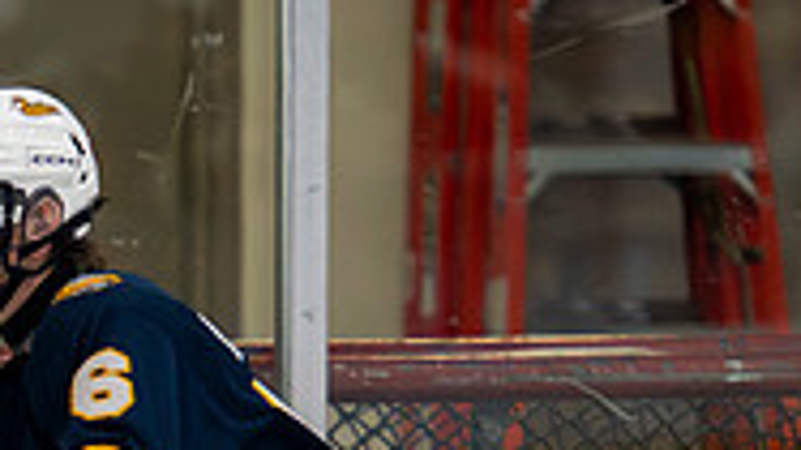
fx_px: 22525
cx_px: -782
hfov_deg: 2.0
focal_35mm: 1061
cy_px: 805
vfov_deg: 1.1
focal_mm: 160
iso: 2000
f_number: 3.2
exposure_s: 1/640
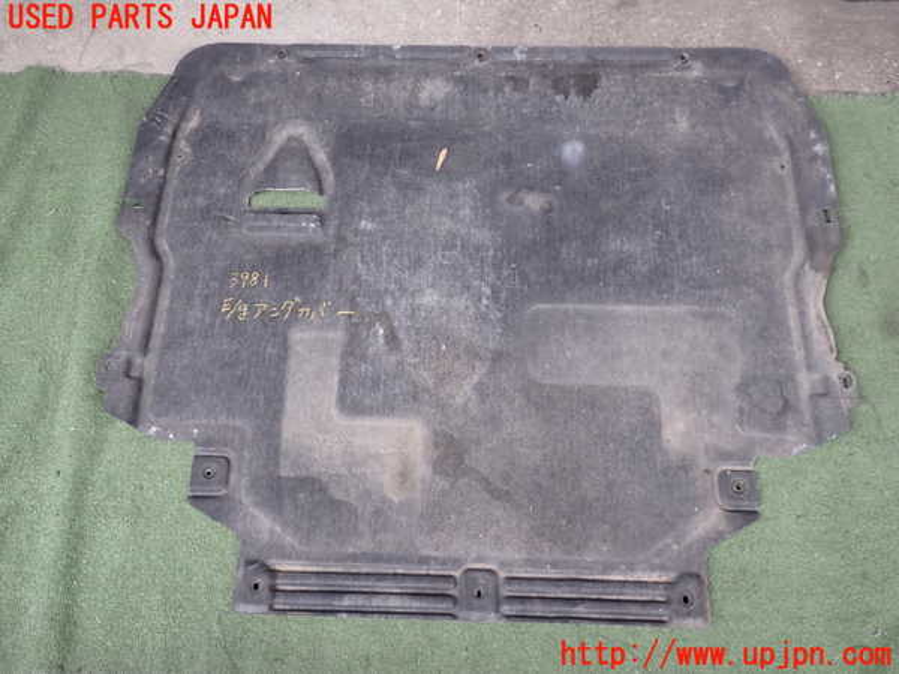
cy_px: 337
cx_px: 450
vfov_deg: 44.2
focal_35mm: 32
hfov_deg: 56.8
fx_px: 831
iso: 160
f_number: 2.4
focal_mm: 5.79
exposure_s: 1/125
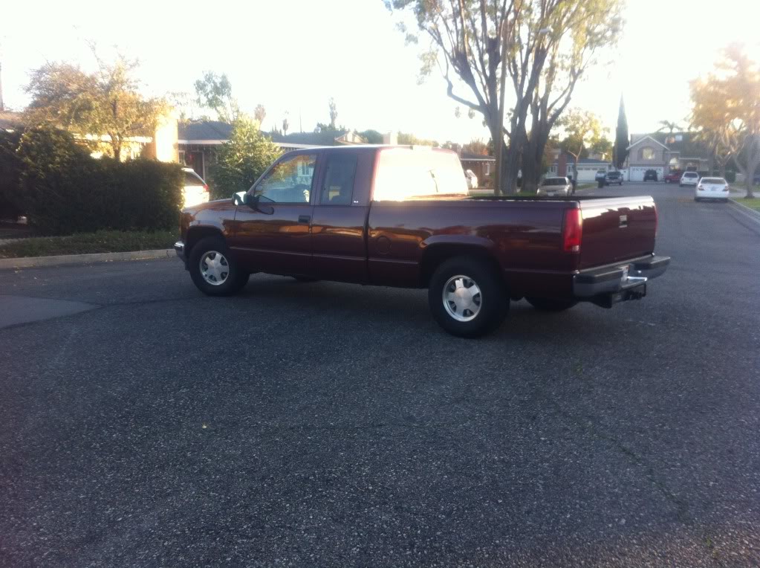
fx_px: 767
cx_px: 380
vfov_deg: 40.6
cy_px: 284
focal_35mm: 35
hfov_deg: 52.7
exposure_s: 1/120
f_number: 2.8
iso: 100
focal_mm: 3.9
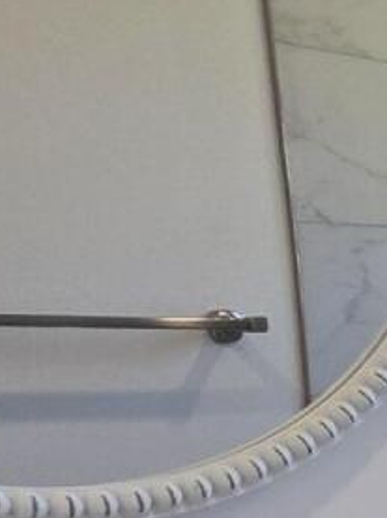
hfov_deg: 9.8
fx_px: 1404
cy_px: 602
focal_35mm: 94
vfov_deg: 19.8
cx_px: 1288
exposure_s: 1/120
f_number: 1.9
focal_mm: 2.2
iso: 40
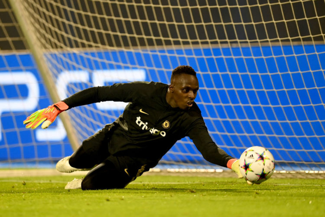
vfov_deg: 3.4
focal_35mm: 400
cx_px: 162
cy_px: 108
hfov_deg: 5.2
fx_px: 3611
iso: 3200
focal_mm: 400
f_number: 2.8
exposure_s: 1/800
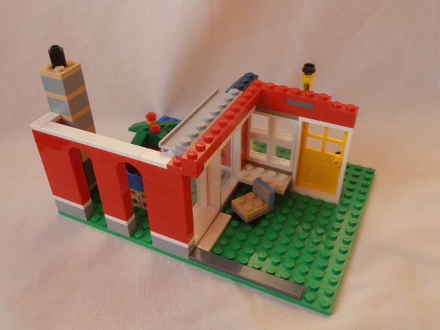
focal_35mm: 37
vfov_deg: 38.7
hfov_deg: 50.1
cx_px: 220
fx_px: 470
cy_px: 165
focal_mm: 6.61
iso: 80
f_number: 3.9
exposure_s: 1/50
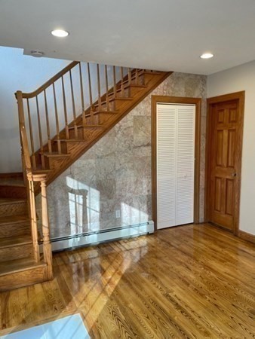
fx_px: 255
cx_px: 128
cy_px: 170
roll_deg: +1.4
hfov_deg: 53.1
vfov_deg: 67.3
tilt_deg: -6.5
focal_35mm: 26
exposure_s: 1/120
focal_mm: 4.2
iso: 100
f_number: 1.6
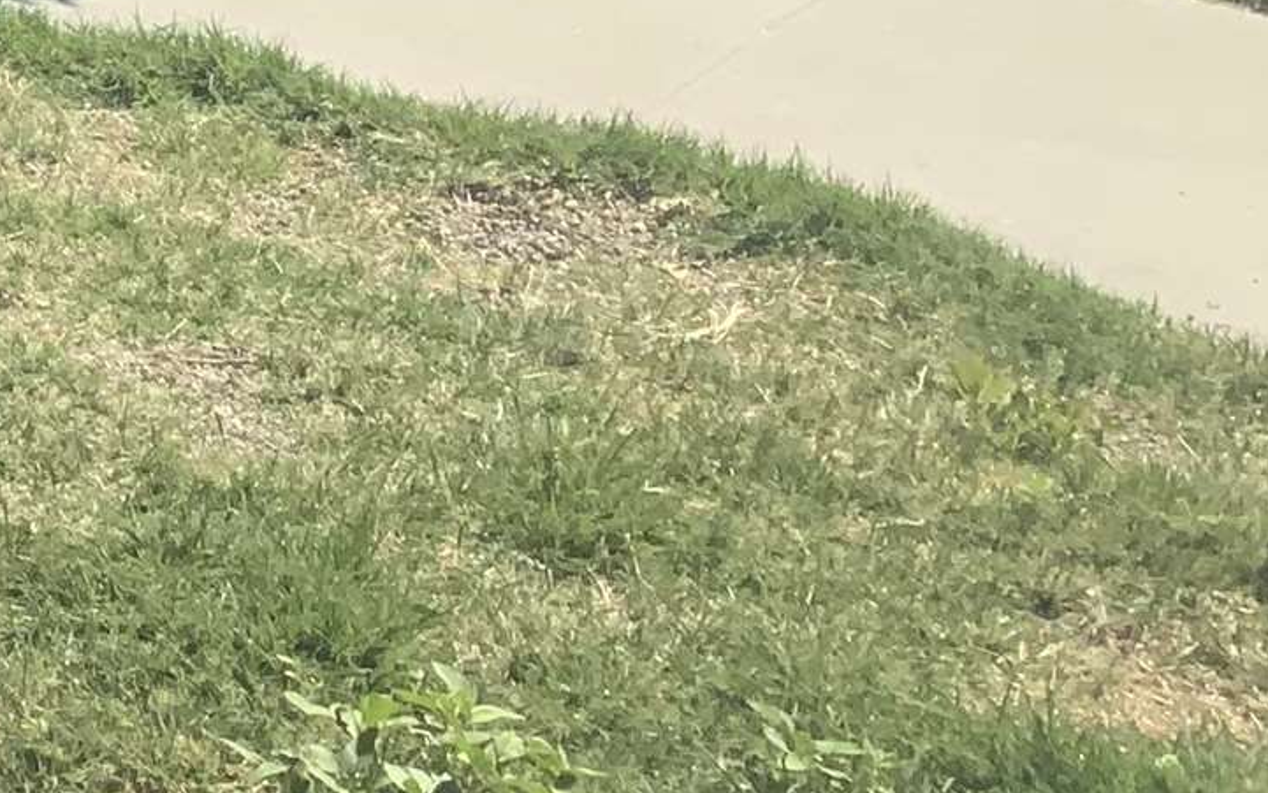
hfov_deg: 13.7
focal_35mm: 131
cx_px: -1229
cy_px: -1201
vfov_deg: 8.9
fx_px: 4528
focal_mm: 3
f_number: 1.8
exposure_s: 1/1221
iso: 16
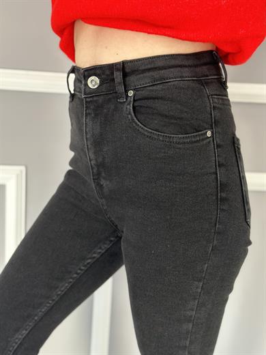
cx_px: 133
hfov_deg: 30.3
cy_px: 178
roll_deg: -3.2
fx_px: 492
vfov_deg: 39.7
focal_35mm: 48
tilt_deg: -13.7
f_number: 1.78
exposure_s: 1/60
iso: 200
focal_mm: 6.86
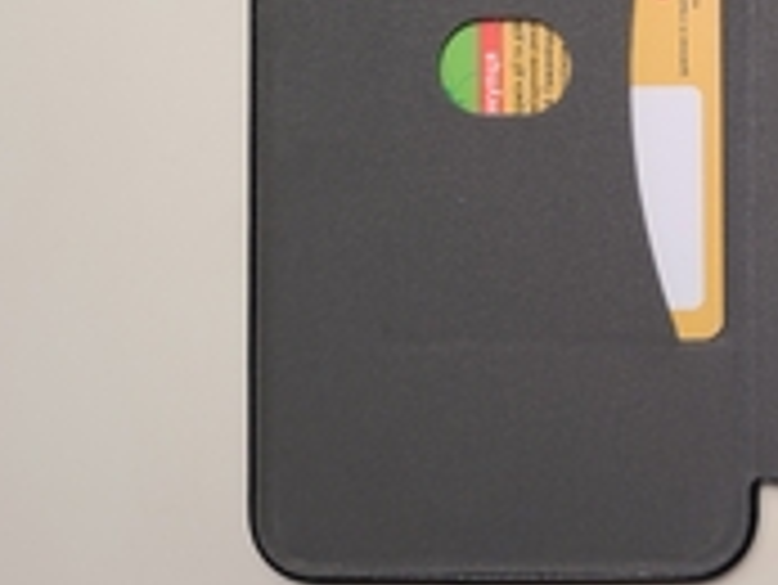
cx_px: 796
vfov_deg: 23.7
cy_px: 50
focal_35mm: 60
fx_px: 1349
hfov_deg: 29.8
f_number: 1.8
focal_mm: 5.4
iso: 40
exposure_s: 1/50
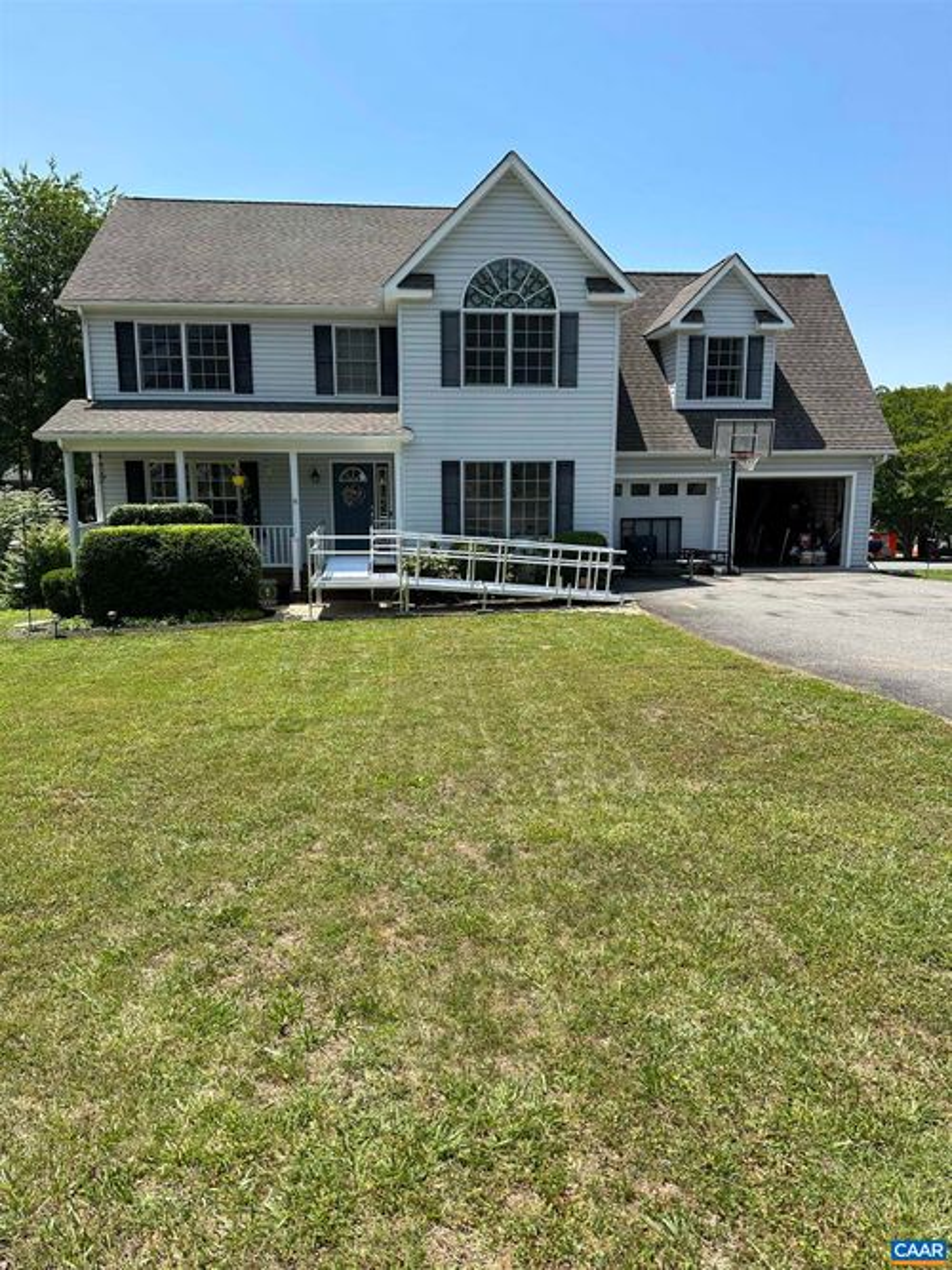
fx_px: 880
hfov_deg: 56.8
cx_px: 476
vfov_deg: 71.6
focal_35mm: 24
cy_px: 635
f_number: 1.78
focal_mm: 6.86
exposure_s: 1/3058
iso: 80
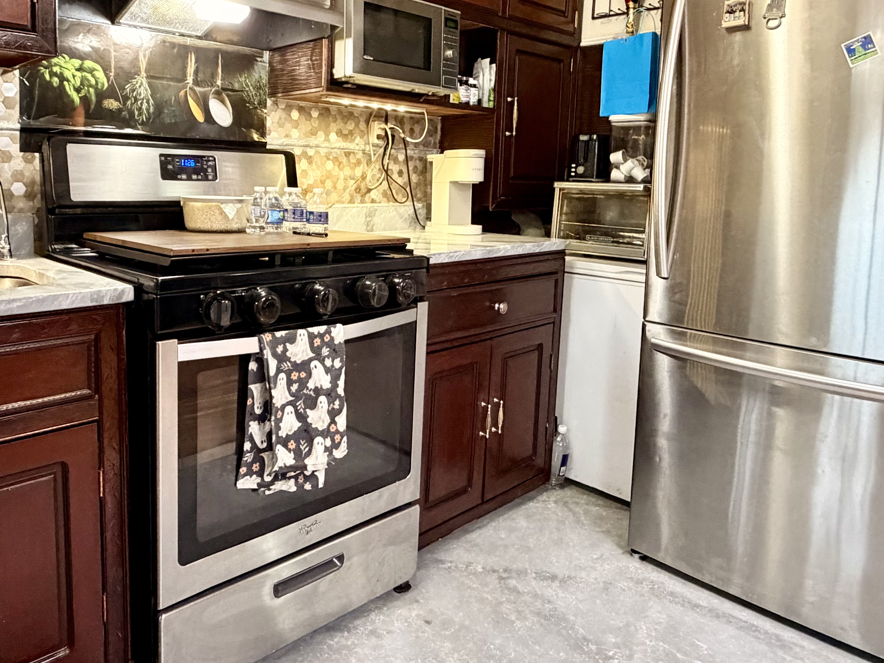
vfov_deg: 50.9
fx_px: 689
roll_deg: -2.5
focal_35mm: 27
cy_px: 256
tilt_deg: -4.8
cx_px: 346
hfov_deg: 64.6
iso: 640
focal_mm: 2.22
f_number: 2.2
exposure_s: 1/60
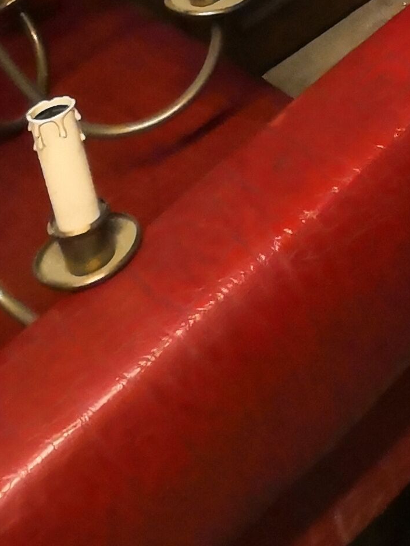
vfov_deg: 14.2
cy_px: -569
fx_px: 1800
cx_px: 855
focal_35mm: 114
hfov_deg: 11.5
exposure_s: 1/50
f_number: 1.6
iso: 500
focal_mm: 3.95
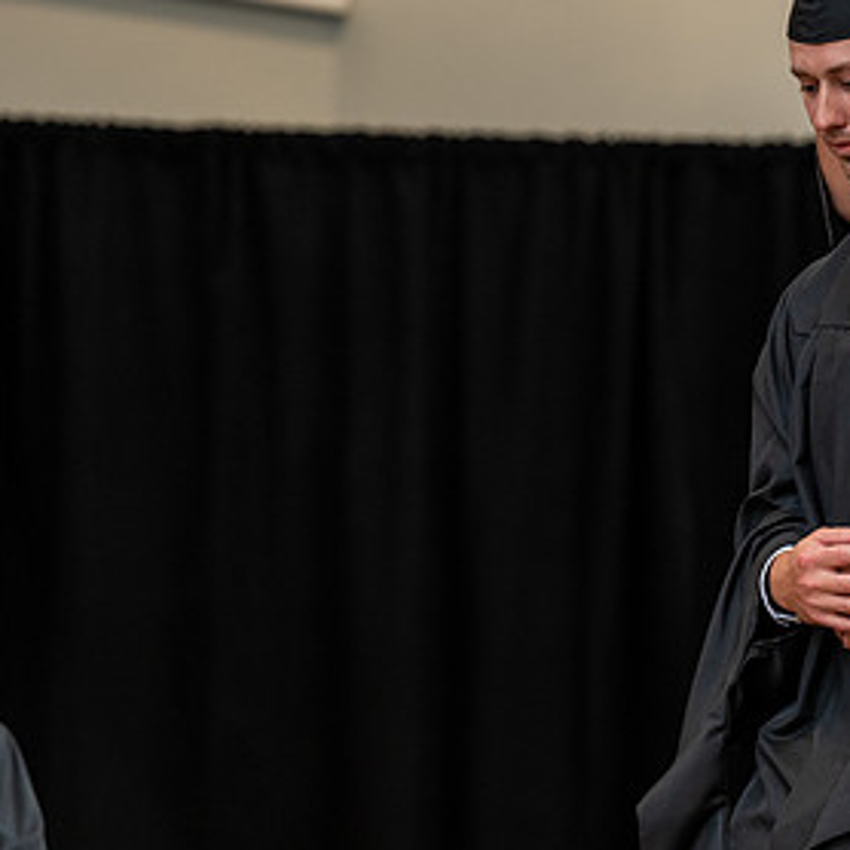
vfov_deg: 9.0
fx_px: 5417
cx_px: 780
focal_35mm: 195
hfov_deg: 8.9
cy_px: 347
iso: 1600
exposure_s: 1/200
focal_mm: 110
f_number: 3.5
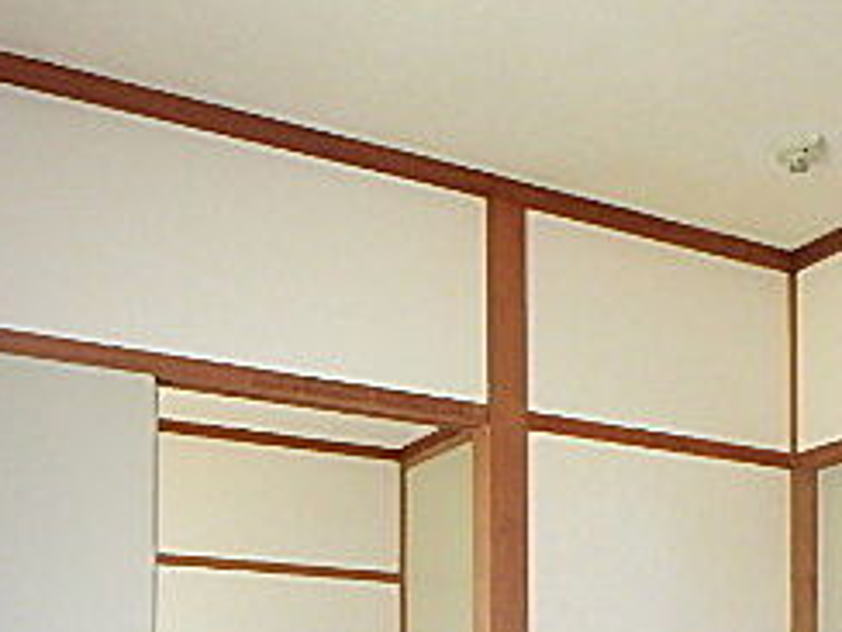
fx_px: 1338
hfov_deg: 34.3
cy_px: 822
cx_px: 621
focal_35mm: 55
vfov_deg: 23.5
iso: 320
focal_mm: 3.7
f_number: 3.5
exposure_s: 1/30
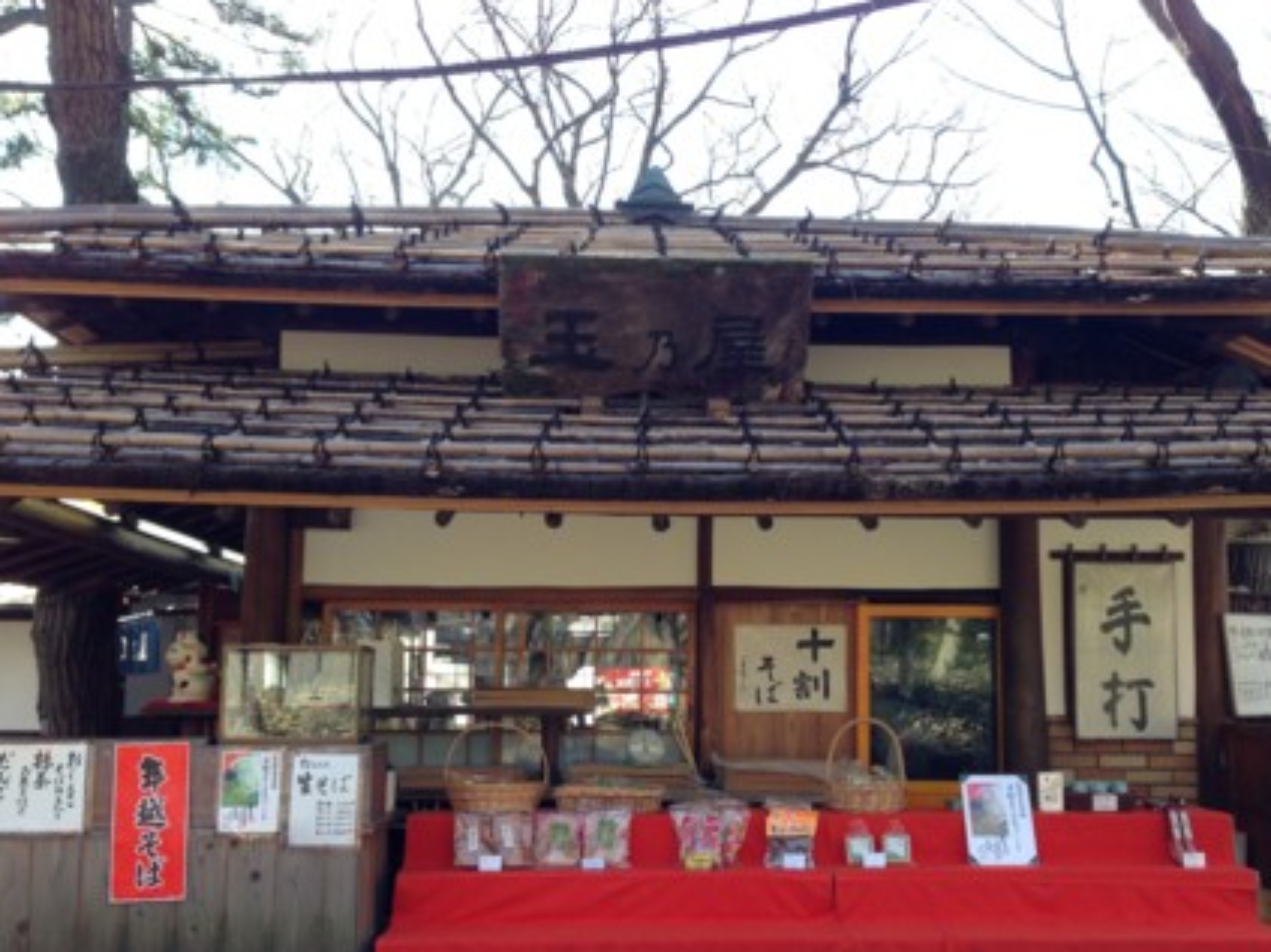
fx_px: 1432
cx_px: 724
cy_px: 557
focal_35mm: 39
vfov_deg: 36.7
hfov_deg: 47.7
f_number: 2.4
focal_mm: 4.12
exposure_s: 1/120
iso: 50
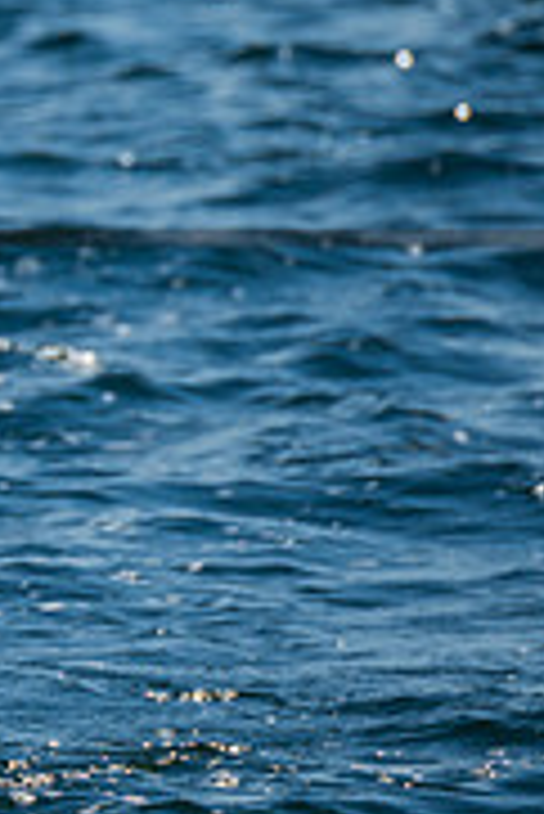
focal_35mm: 1281
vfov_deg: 1.6
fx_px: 28978
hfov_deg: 1.1
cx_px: -724
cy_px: 344
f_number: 8
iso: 100
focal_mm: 400
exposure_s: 1/640
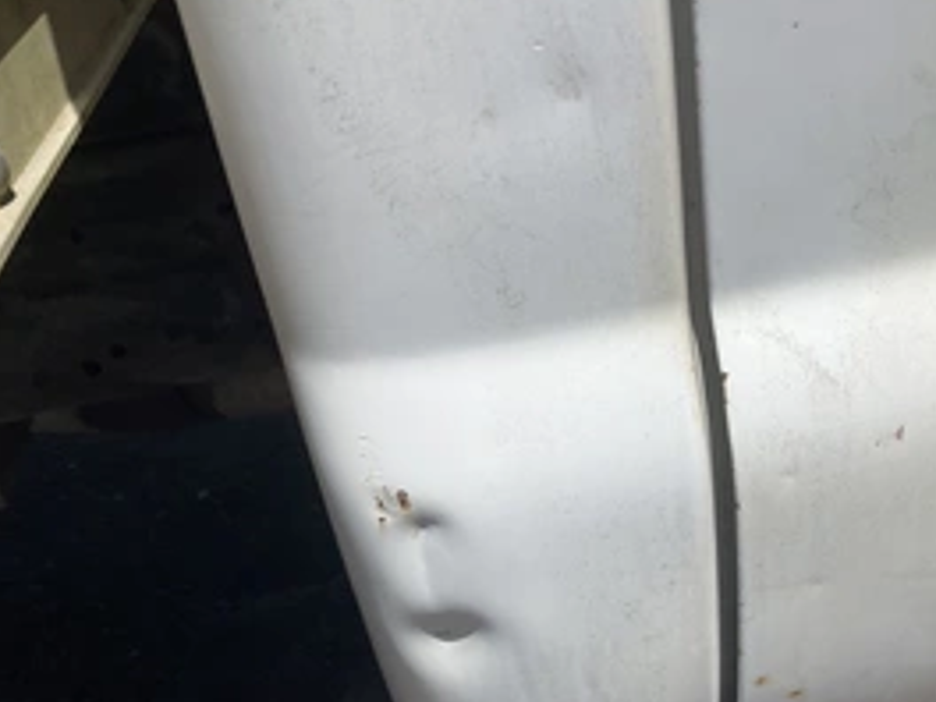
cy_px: 422
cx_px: 610
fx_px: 1190
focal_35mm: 44
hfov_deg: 42.5
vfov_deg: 32.8
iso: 25
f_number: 1.8
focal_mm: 3
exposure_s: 1/4065
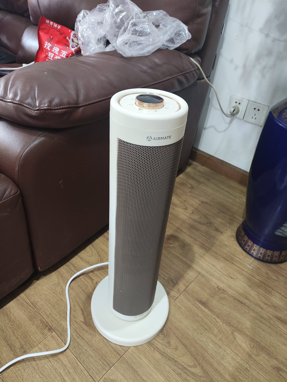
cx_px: 144
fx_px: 265
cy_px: 191
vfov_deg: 71.6
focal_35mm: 24
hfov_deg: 56.9
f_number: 1.8
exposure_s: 1/25
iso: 701
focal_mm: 4.68
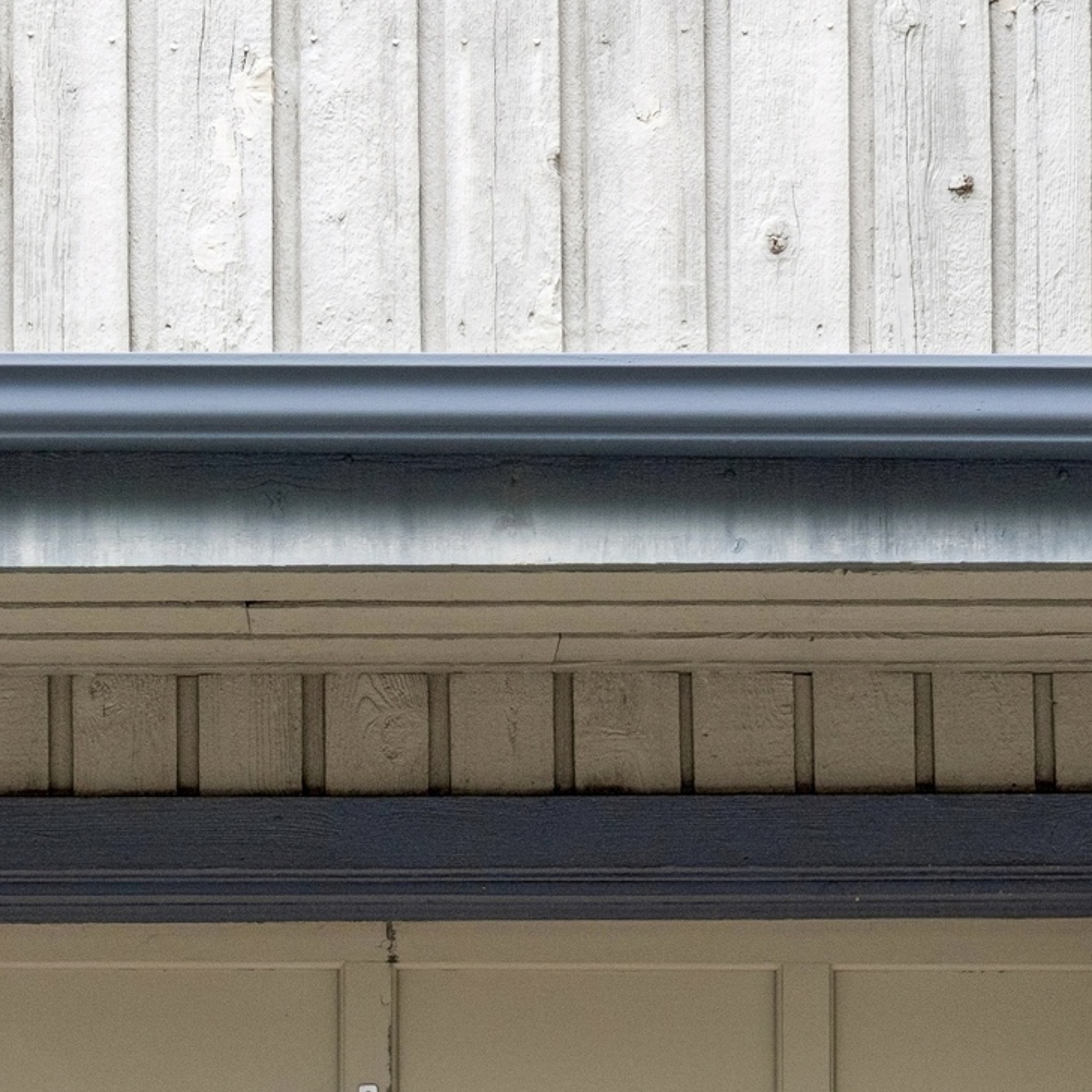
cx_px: 322
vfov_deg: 18.9
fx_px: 3069
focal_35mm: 86
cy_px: 1350
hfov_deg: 20.1
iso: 400
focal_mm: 24
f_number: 13
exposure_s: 1/10
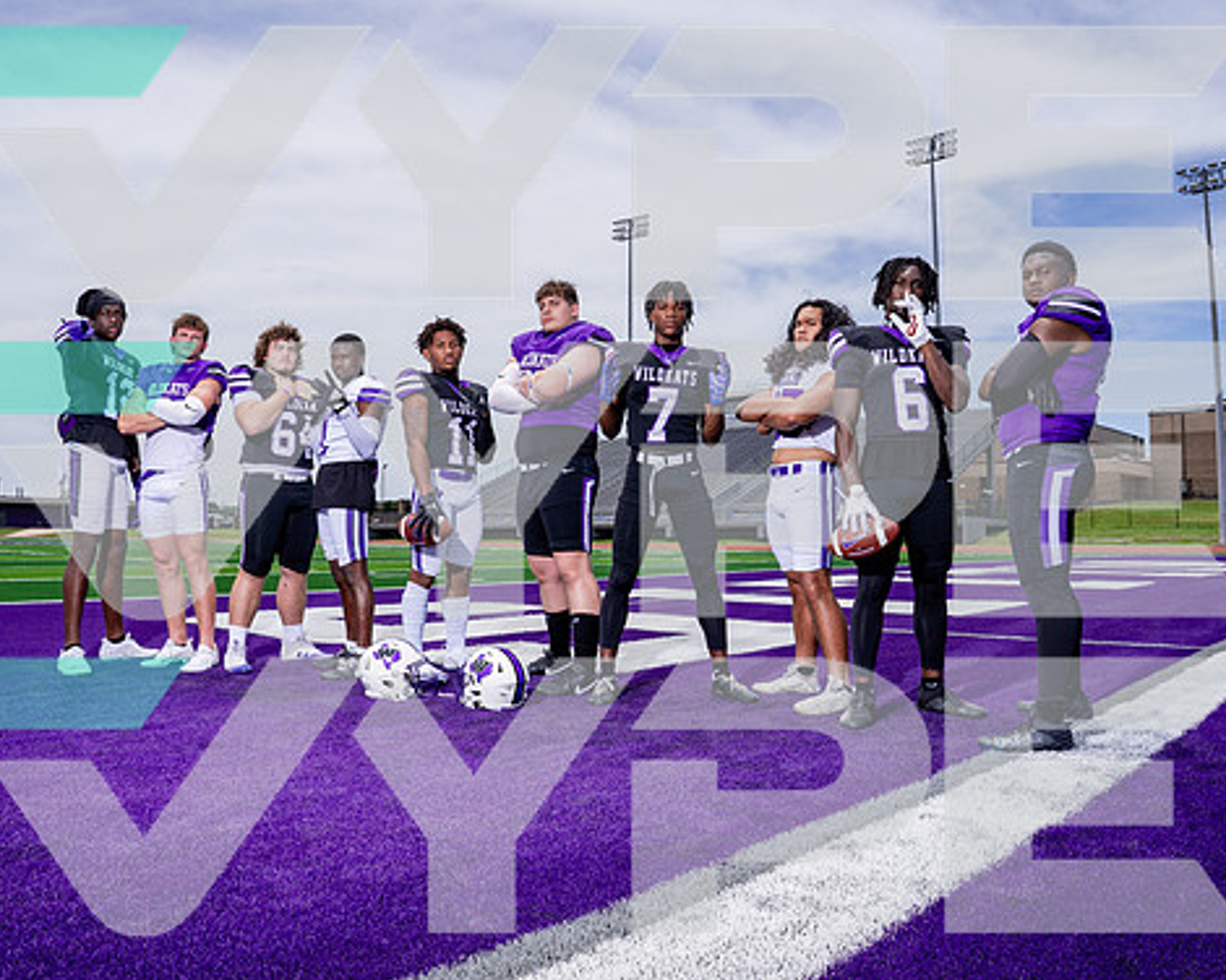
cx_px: 590
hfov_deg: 62.2
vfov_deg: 51.5
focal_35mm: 28
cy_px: 481
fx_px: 1016
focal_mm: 24
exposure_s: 1/250
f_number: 11
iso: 100
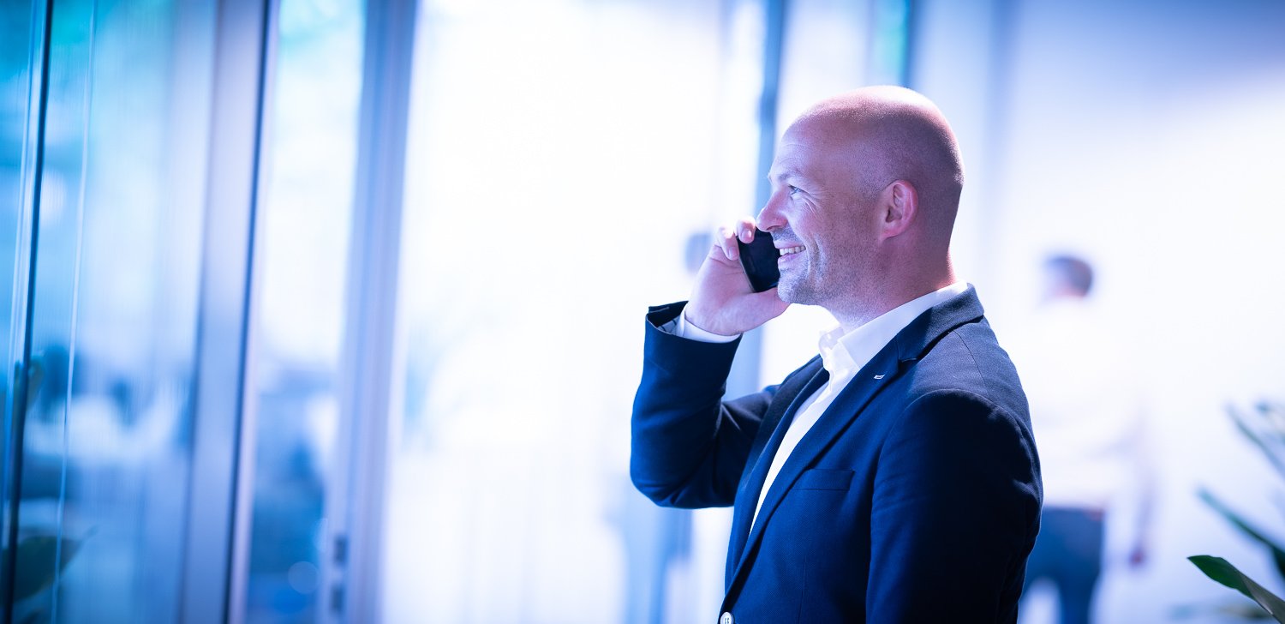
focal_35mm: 149
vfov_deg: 7.2
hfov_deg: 14.8
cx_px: 643
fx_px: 4931
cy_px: 294
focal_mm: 135
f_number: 2.2
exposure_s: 1/30
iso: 320
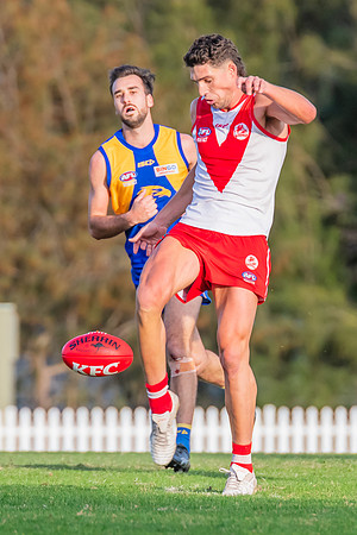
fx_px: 16309
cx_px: 165
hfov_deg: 1.3
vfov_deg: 1.9
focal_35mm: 1096
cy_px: 181
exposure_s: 1/1250
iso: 800
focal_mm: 420
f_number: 6.3
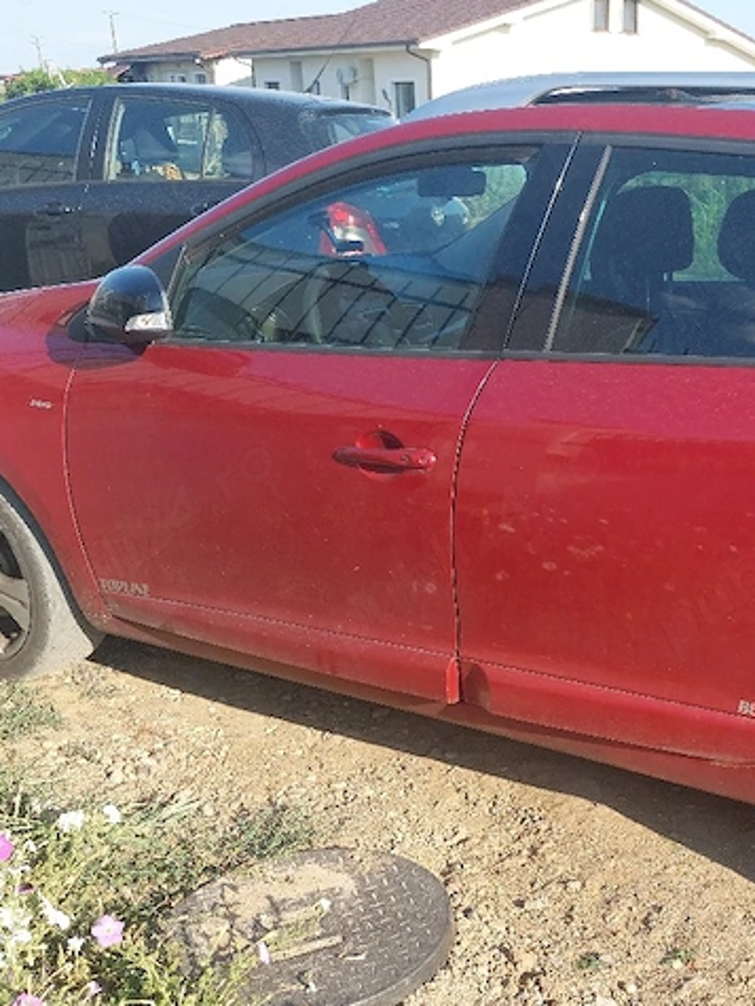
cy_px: 596
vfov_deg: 44.6
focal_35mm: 42
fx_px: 1221
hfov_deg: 33.8
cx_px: 550
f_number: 1.8
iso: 40
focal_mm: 5.23
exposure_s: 1/667
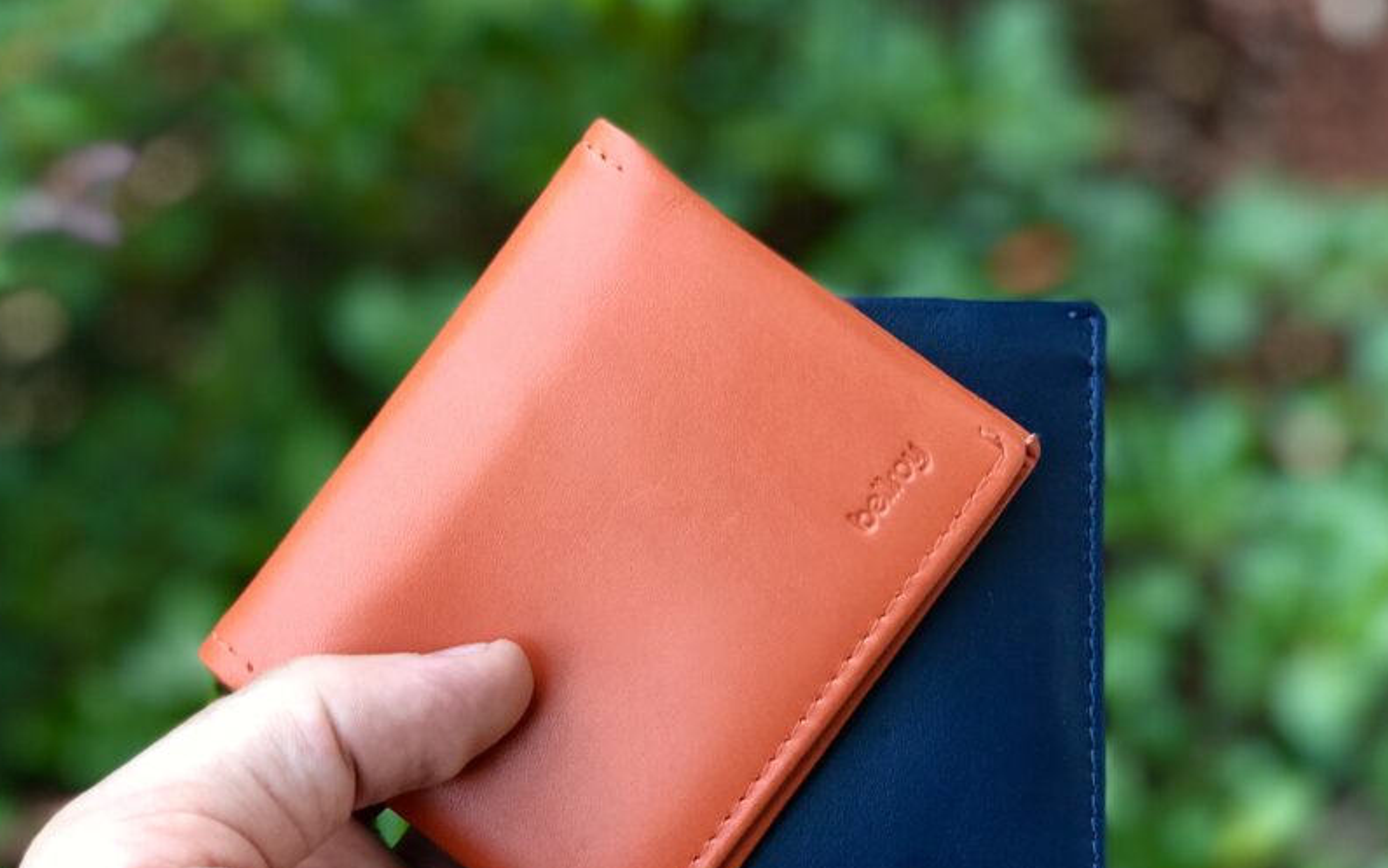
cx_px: 784
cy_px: 615
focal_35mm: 71
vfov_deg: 18.3
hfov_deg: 28.9
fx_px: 2686
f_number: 2.4
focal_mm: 6
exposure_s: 1/60
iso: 100
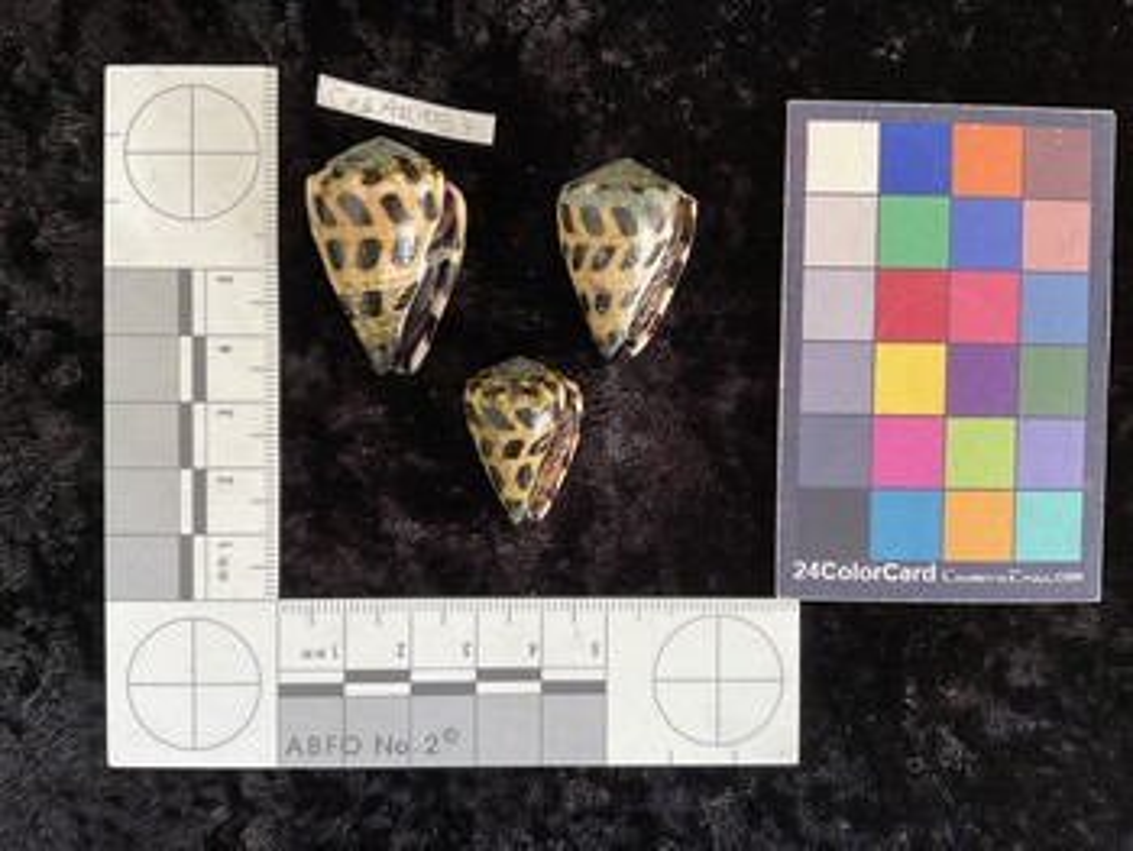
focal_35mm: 29
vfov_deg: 48.3
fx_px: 950
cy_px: 426
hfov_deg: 61.6
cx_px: 566
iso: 64
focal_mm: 3
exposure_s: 1/60
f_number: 1.8
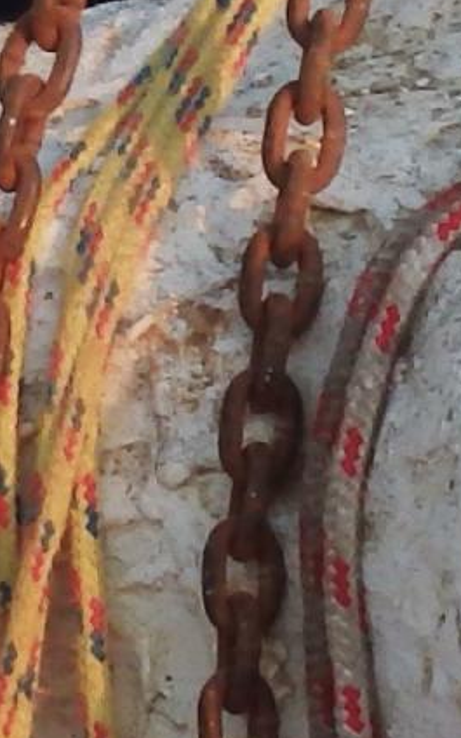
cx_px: 929
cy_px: 484
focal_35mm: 599
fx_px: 12041
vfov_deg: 3.5
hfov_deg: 2.2
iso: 125
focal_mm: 14
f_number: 5.9
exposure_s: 1/60
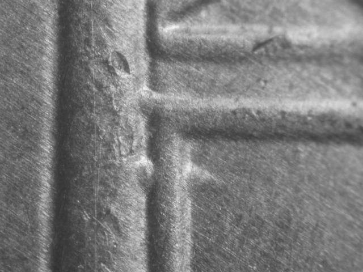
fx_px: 1447
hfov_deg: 14.3
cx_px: 182
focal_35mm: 138
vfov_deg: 10.7
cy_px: 136
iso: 100
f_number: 4.7
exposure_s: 1/5.6
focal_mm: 28.6
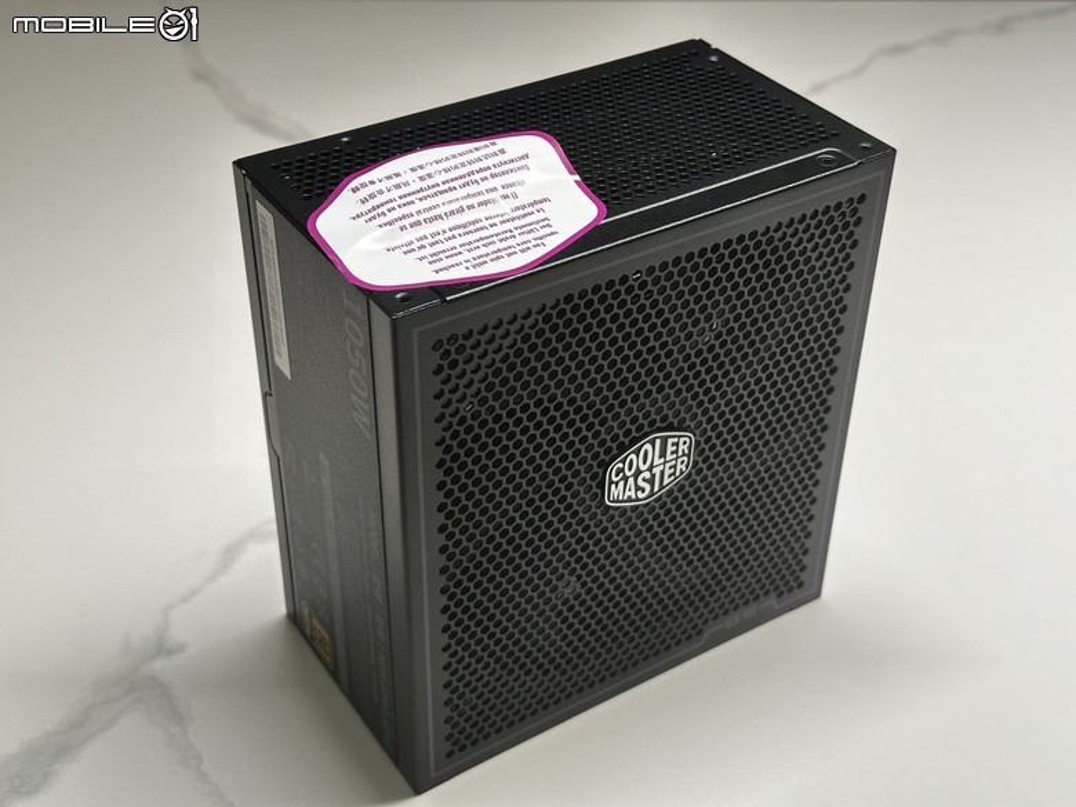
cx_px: 538
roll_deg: -0.6
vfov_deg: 30.3
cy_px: 404
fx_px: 1492
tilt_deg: -36.3
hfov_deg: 39.7
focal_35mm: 48
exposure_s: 1/60
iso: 200
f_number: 1.78
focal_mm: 6.86
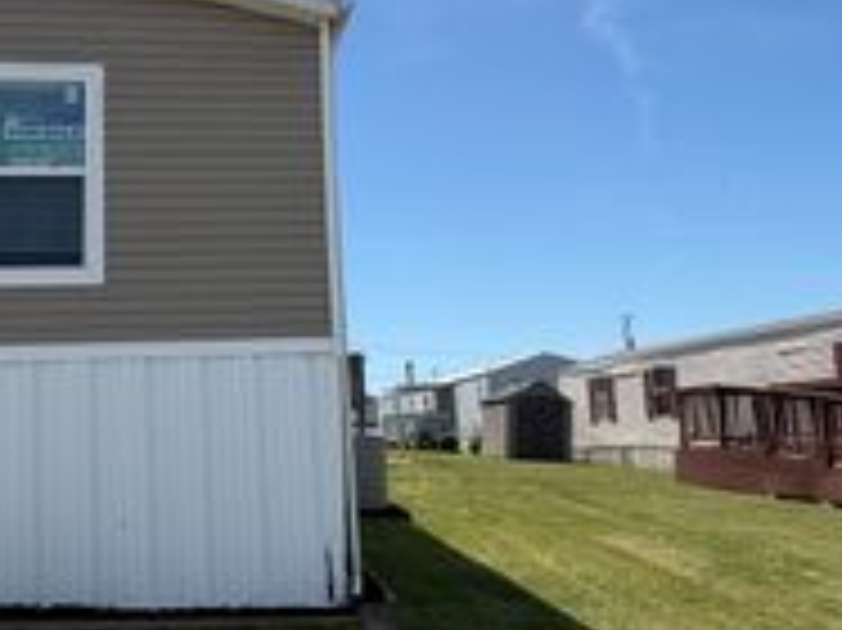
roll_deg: +2.8
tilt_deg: +9.5
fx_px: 972
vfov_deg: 35.9
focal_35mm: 40
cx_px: 335
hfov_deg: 46.6
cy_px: 284
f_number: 2.2
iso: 20
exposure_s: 1/888
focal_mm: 2.22
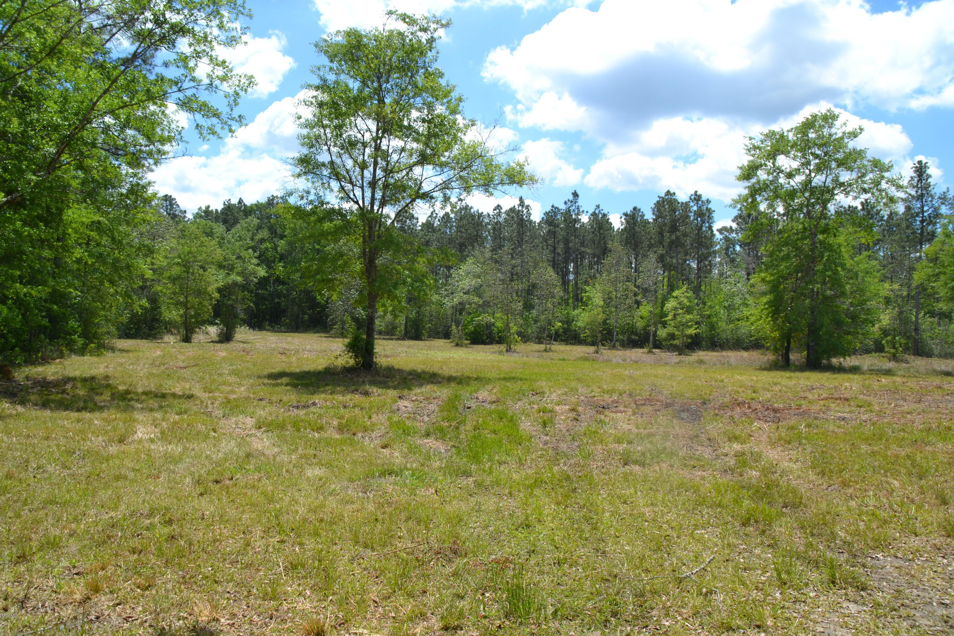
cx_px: 477
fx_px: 715
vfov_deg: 47.9
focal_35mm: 27
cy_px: 318
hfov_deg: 67.4
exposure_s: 1/250
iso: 100
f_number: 8
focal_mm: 18
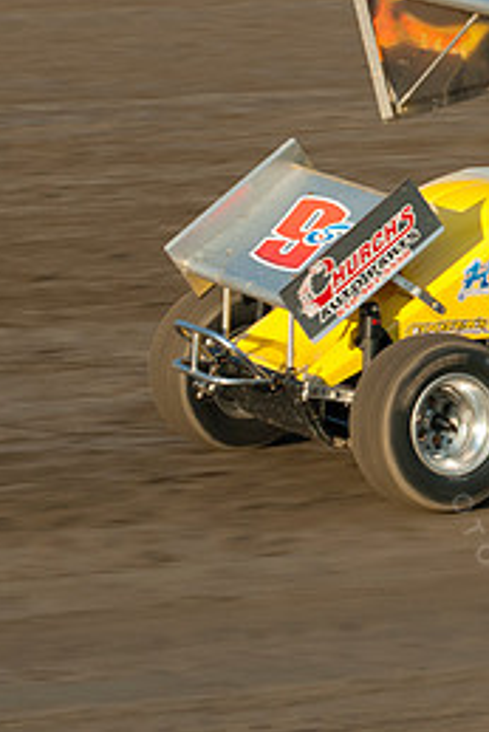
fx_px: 5473
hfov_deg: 5.1
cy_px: 198
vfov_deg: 7.6
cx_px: 616
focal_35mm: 269
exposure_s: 1/400
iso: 400
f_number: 7.1
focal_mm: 80
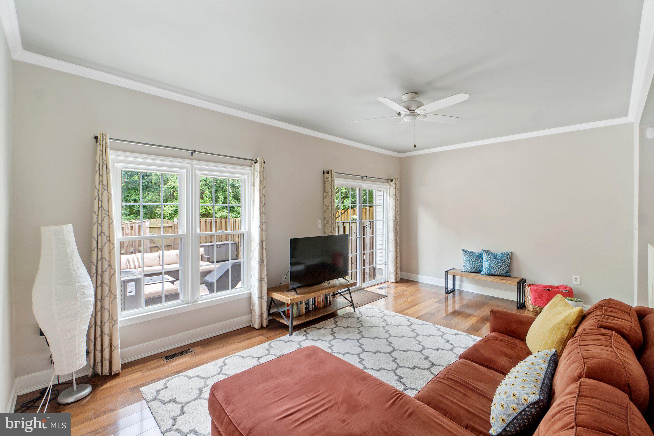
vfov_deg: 77.3
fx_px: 272
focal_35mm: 15
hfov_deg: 100.4
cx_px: 327
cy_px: 218
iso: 200
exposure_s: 1/4
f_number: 8
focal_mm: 10
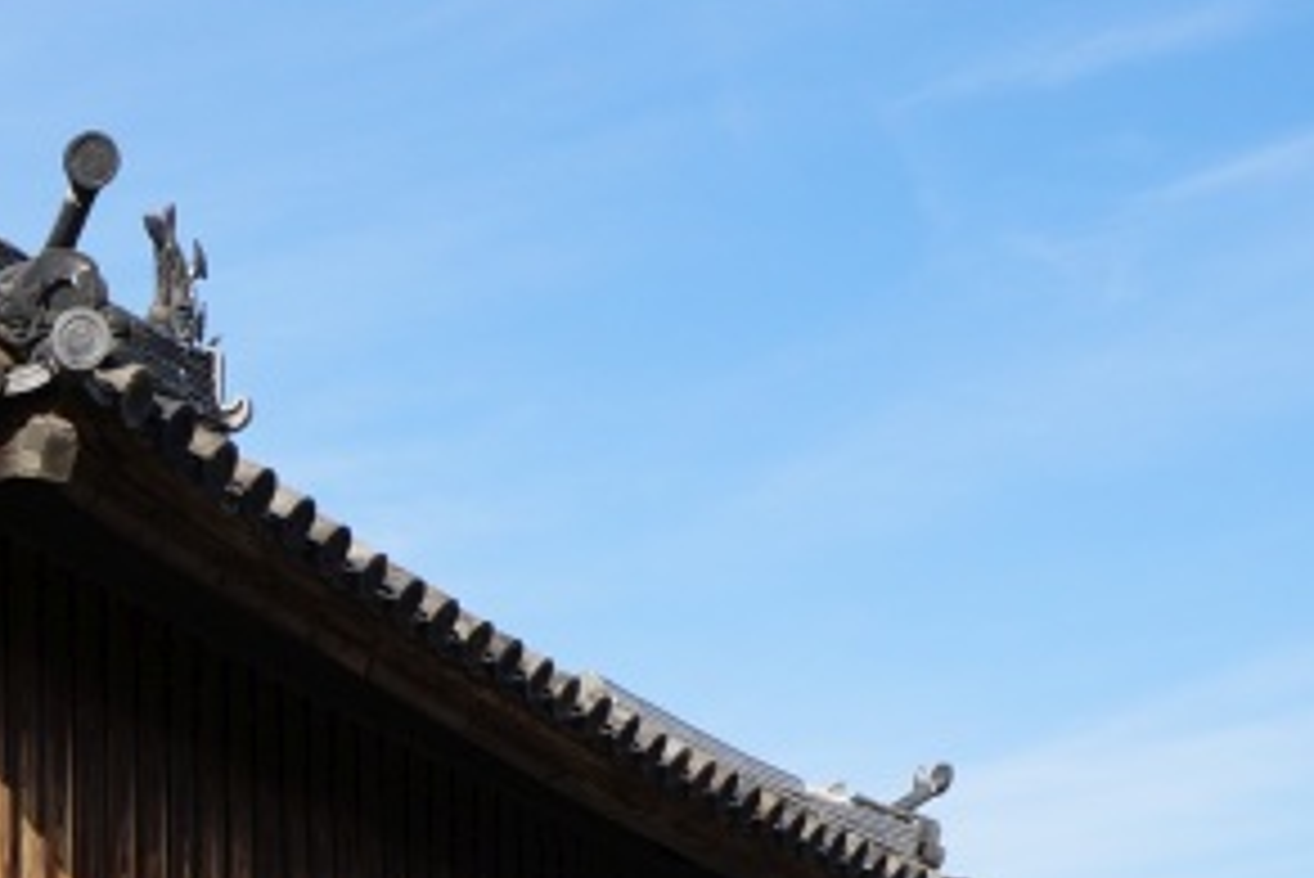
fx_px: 3933
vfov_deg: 12.4
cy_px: 1072
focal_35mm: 108
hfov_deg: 17.9
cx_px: -346
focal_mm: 21
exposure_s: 1/200
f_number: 13
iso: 200
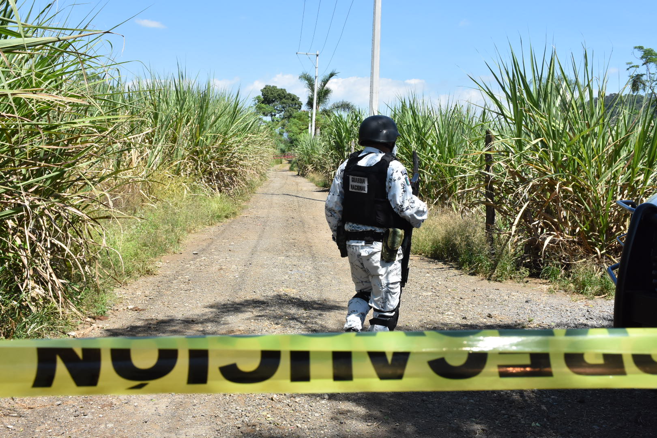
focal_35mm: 45
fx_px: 821
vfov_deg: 29.9
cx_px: 328
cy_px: 219
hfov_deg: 43.6
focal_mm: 30
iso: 800
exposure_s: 1/640
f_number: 13
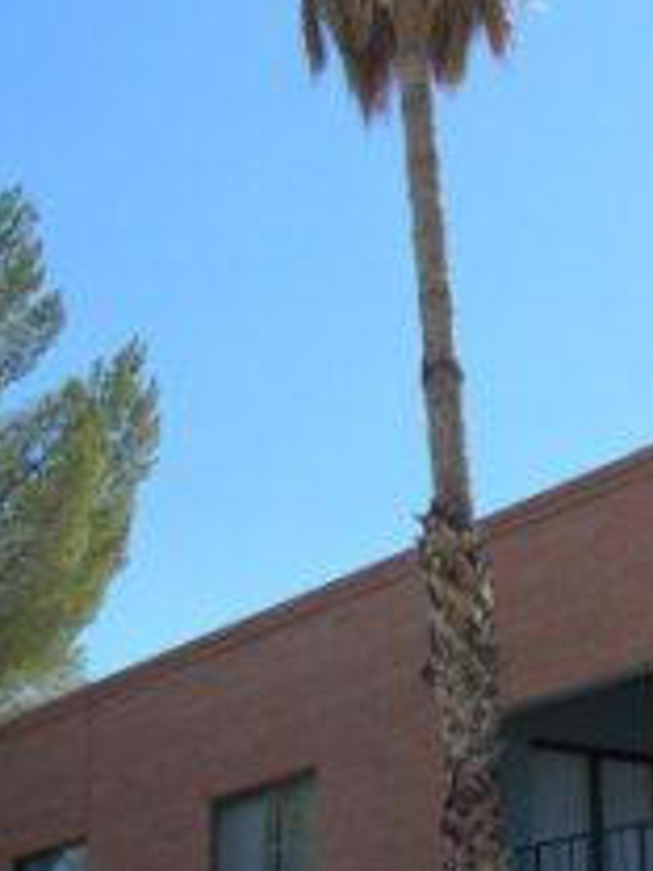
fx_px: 2062
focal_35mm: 82
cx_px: 628
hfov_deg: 17.6
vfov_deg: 23.8
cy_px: 494
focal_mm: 7.8
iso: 50
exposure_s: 1/345
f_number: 4.8
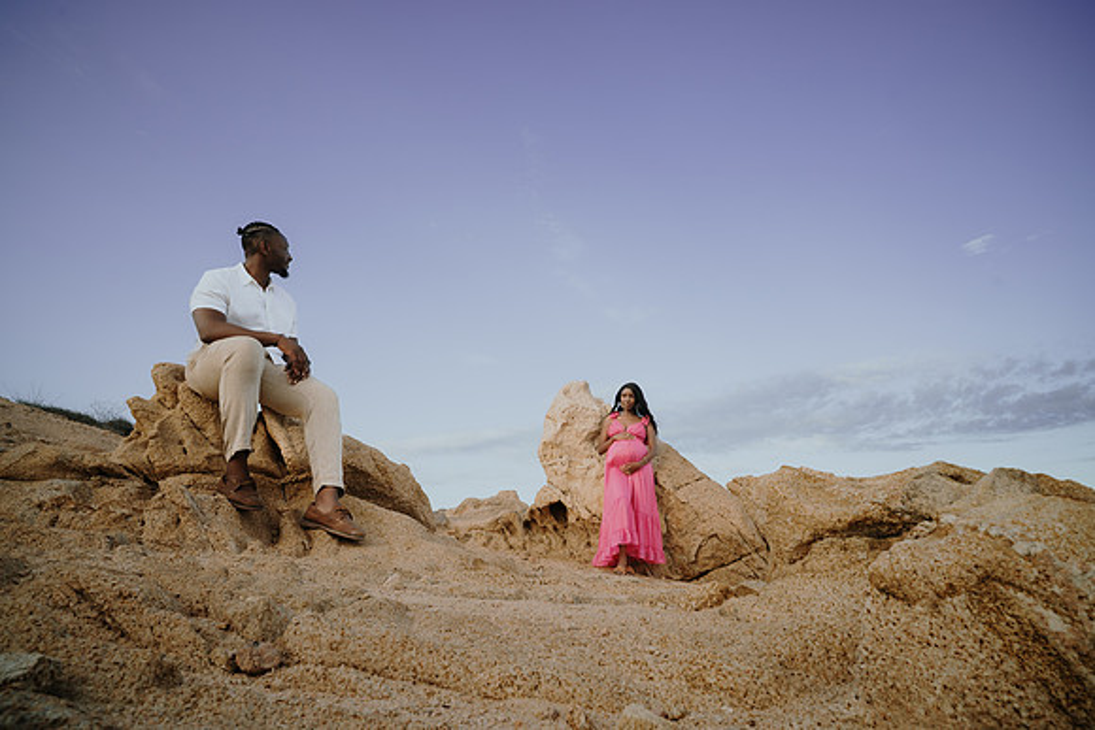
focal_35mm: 20
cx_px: 548
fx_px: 617
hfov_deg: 83.2
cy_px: 365
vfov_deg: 61.3
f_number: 8
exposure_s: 1/160
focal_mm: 20
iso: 100
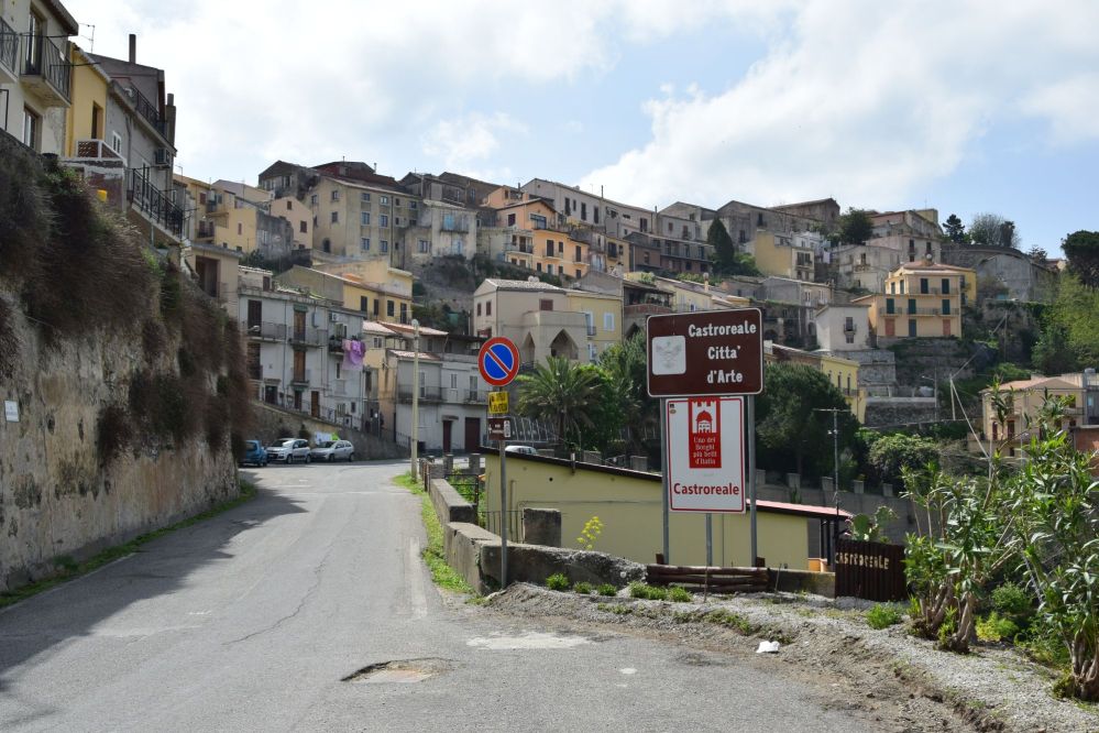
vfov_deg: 35.5
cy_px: 366
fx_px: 1145
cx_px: 550
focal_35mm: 38
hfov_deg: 51.3
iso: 280
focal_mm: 25
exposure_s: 1/500
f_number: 11
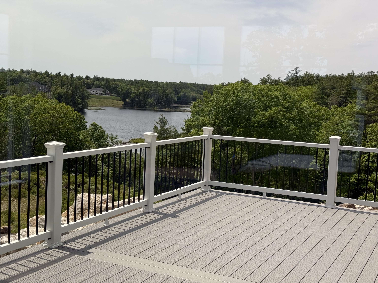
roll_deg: -2.6
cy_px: 142
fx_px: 524
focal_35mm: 48
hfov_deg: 39.7
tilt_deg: -4.8
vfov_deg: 30.3
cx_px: 189
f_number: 1.78
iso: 64
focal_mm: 6.76
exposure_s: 1/4329
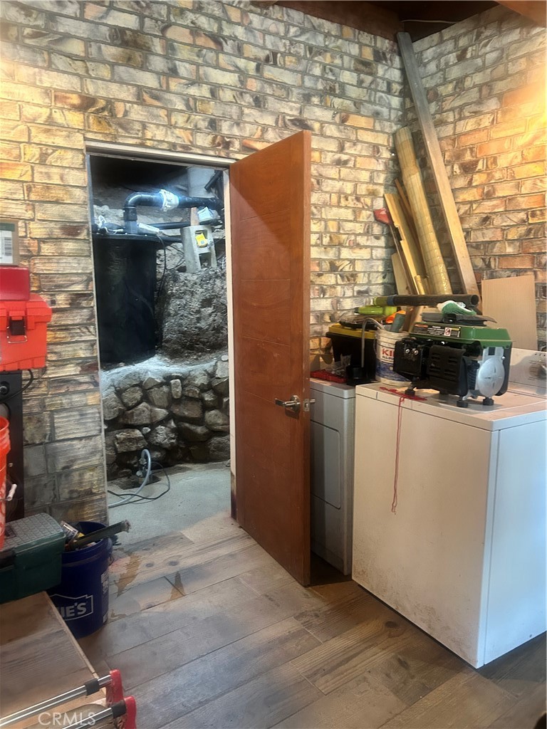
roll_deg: +1.1
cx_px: 274
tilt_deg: -8.9
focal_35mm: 26
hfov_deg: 53.1
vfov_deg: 67.3
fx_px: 548
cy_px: 364
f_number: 1.5
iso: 400
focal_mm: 5.7
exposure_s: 1/40
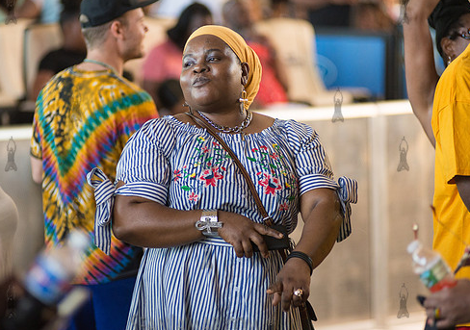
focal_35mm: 211
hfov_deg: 9.6
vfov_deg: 6.7
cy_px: 155
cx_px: 189
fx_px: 2801
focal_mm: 170
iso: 1600
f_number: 2.8
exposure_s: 1/640
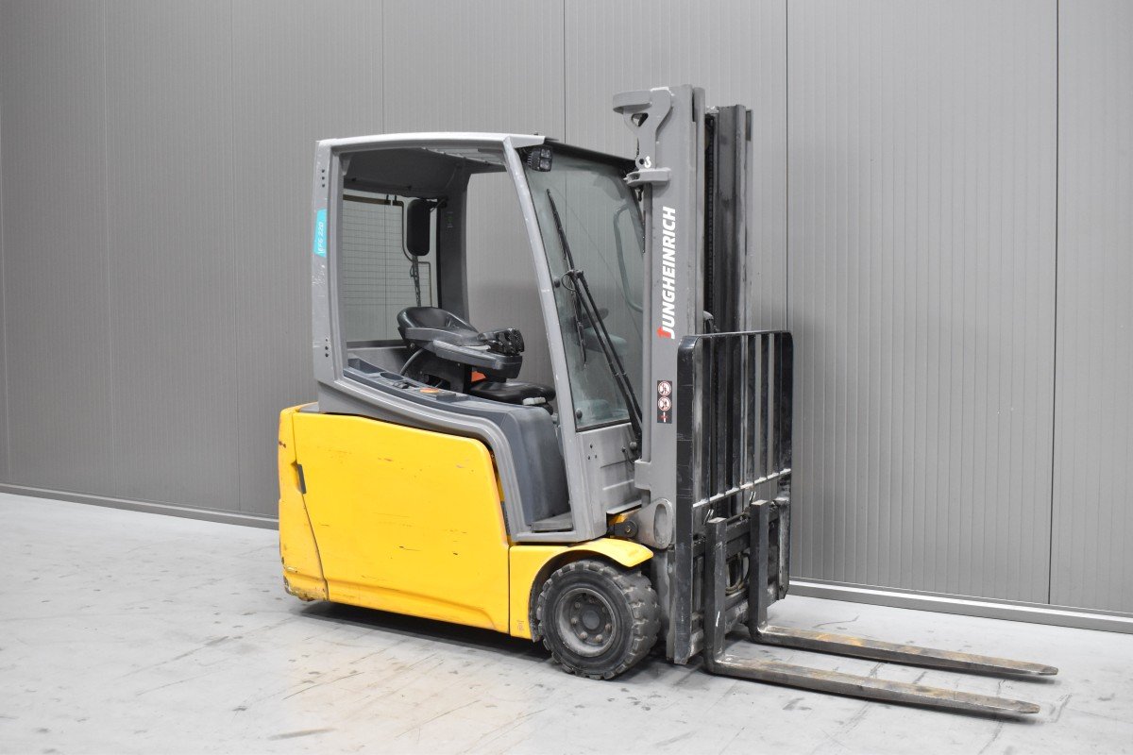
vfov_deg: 36.9
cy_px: 378
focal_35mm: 36
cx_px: 566
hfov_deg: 53.1
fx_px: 1133
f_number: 5
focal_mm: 24
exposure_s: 1/30
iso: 1600
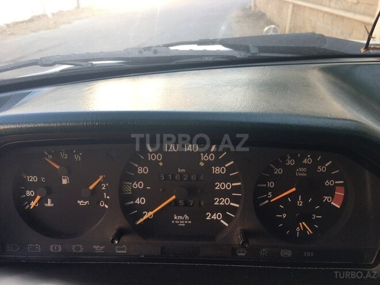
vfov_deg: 48.2
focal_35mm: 29
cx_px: 190
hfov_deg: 61.7
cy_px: 142
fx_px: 318
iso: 40
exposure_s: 1/100
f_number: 2.2
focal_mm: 4.15
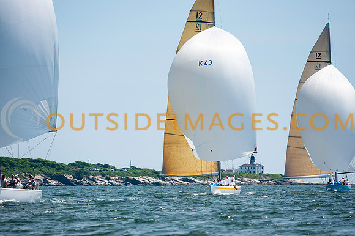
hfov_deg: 6.7
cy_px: 118
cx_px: 178
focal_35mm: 310
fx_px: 3051
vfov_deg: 4.4
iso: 250
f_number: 5.6
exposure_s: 1/2500
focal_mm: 300
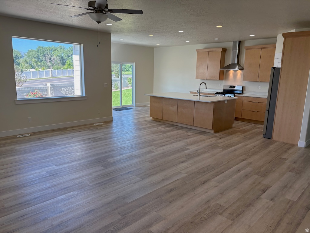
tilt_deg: -11.1
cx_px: 155
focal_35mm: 26
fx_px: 233
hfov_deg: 67.3
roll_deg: -1.0
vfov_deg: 53.1
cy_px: 116
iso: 64
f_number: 1.6
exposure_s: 1/238
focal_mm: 5.96
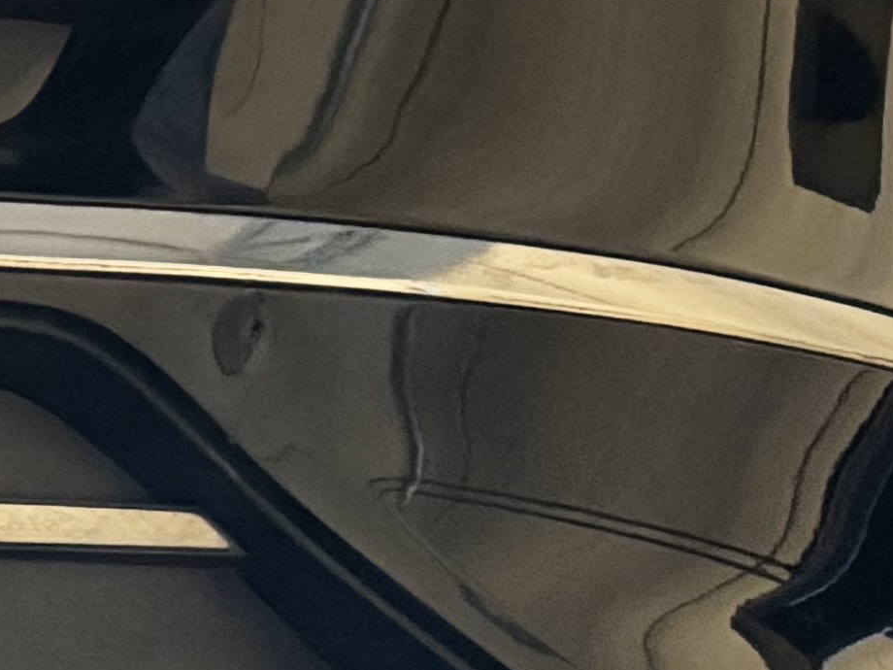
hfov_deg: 10.6
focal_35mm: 149
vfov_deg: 9.9
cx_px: -1486
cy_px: 659
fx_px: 3844
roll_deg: -1.2
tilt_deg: +10.0
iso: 800
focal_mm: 6.76
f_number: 1.78
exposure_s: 1/51
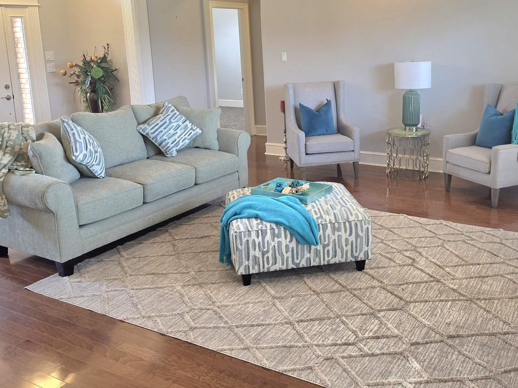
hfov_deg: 53.4
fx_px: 509
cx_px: 320
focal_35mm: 34
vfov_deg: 41.3
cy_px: 133
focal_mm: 6.5
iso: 64
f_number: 1.4
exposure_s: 1/120
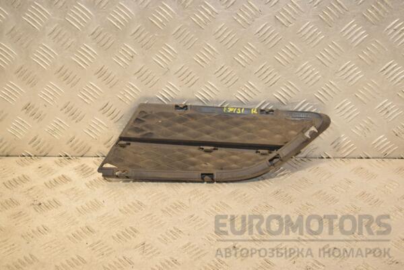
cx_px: 202
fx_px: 707
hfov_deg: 31.9
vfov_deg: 21.6
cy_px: 135
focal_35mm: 63
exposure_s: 1/200
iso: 800
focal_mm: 42
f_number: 7.1
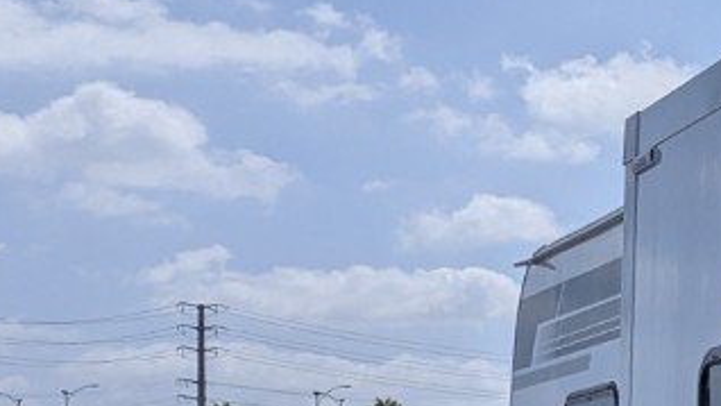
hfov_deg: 14.4
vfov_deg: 10.3
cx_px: 1572
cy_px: 544
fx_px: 2199
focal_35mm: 115
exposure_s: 1/5376
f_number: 1.85
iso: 48
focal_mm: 6.81
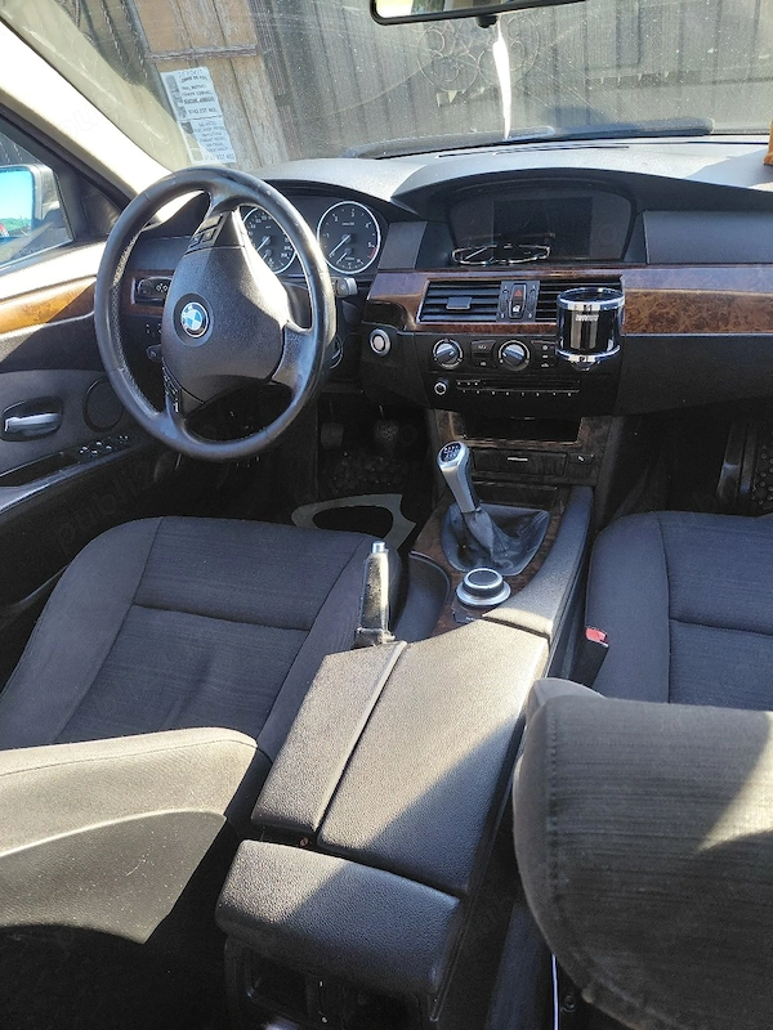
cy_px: 515
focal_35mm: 25
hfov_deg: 54.9
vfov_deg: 69.4
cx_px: 386
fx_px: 744
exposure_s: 1/100
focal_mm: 4.69
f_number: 1.8
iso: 100
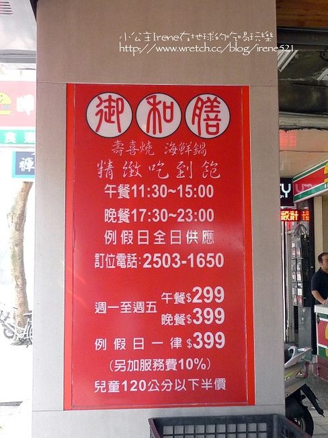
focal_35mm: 47
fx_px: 594
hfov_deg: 30.9
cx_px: 164
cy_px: 219
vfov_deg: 40.4
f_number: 2.1
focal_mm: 5.4
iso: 320
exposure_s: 1/250
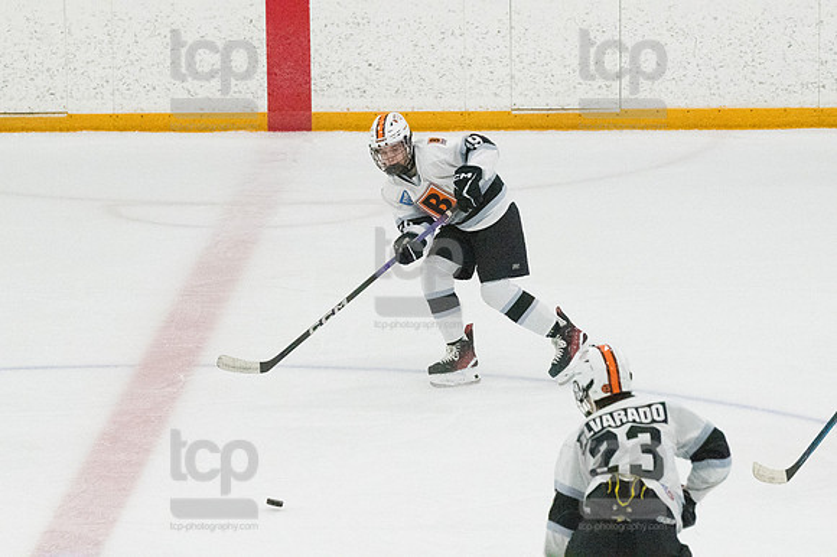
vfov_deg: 6.8
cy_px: 278
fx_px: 4694
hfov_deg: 10.2
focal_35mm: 202
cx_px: 418
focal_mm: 135
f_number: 5
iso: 8000
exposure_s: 1/1600
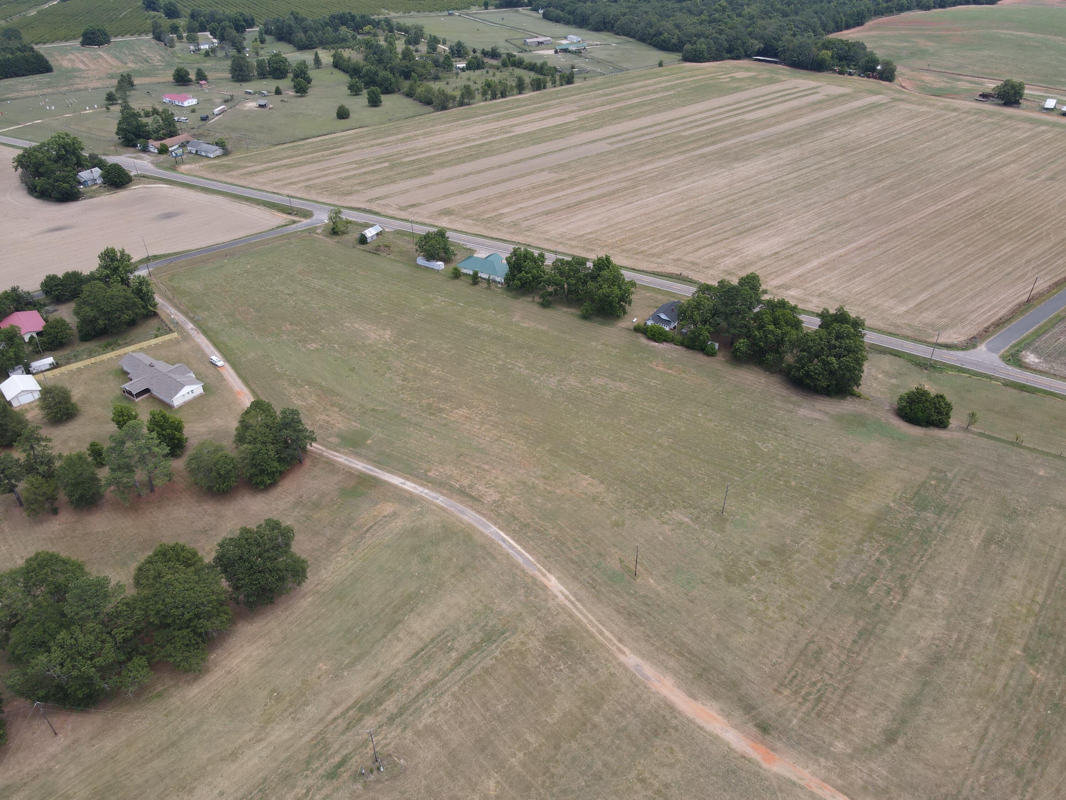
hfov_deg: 71.6
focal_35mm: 24
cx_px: 533
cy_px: 400
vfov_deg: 56.8
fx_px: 739
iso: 100
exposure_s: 1/400
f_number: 2.8
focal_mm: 4.5
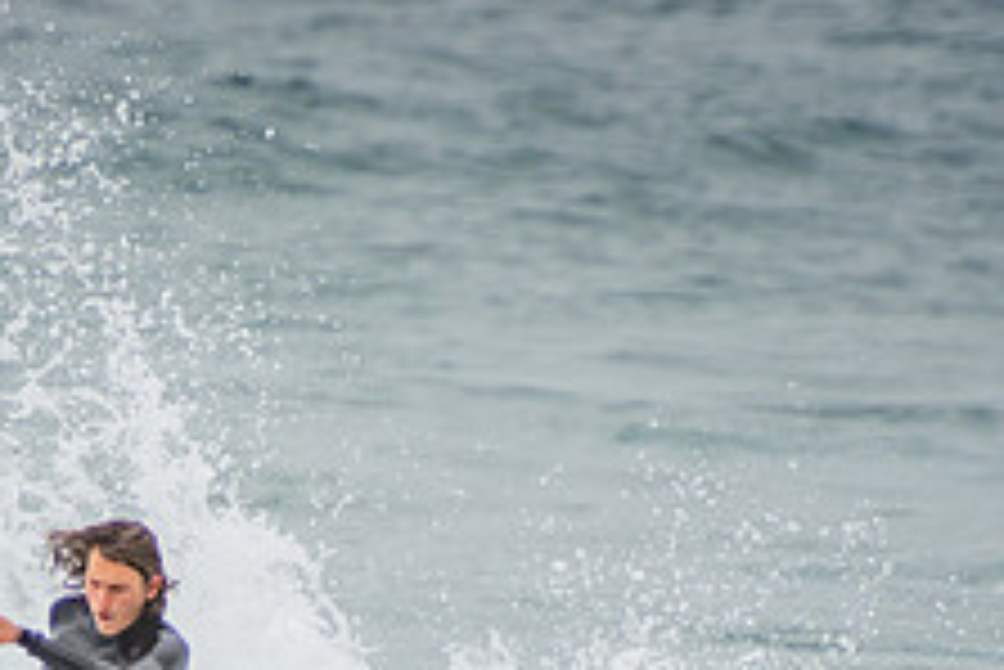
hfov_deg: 1.4
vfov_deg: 0.9
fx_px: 42417
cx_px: 149
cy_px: 794
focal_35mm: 1520
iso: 220
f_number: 5.6
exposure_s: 1/1600
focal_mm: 390
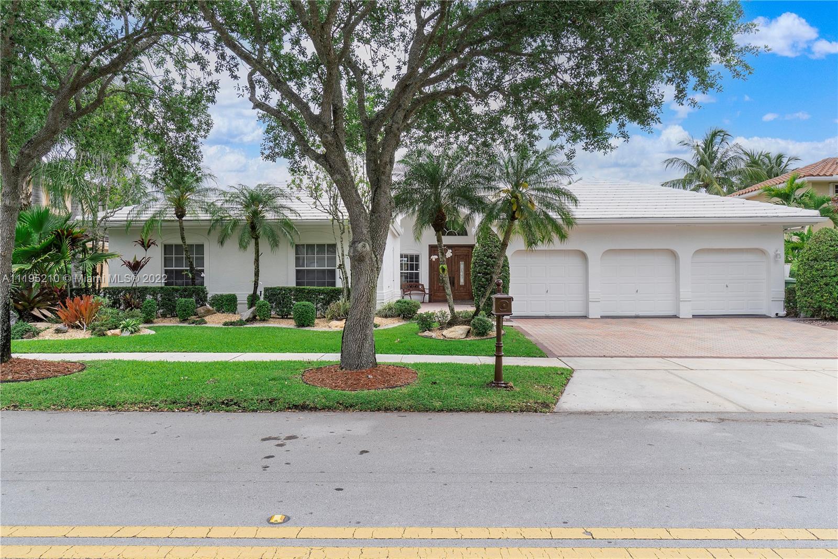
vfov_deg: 56.1
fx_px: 524
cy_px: 280
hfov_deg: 77.3
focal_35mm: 22
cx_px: 419
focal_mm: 15
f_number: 7.1
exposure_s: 1/60
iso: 100
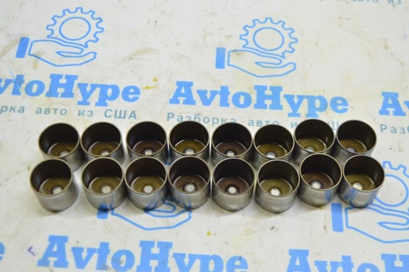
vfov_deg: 25.0
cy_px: 136
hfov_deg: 36.9
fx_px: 613
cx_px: 204
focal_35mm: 54
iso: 400
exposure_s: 1/20
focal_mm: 36
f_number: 5.6
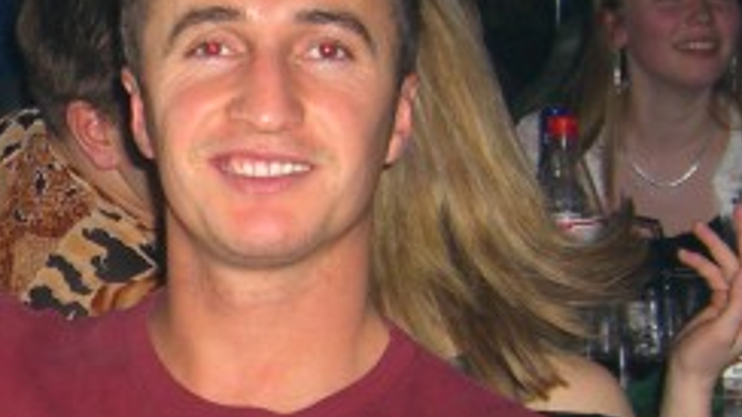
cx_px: 0
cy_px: 450
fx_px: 2675
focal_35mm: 136
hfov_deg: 15.5
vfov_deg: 8.8
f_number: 2.8
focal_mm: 7.9
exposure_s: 1/60
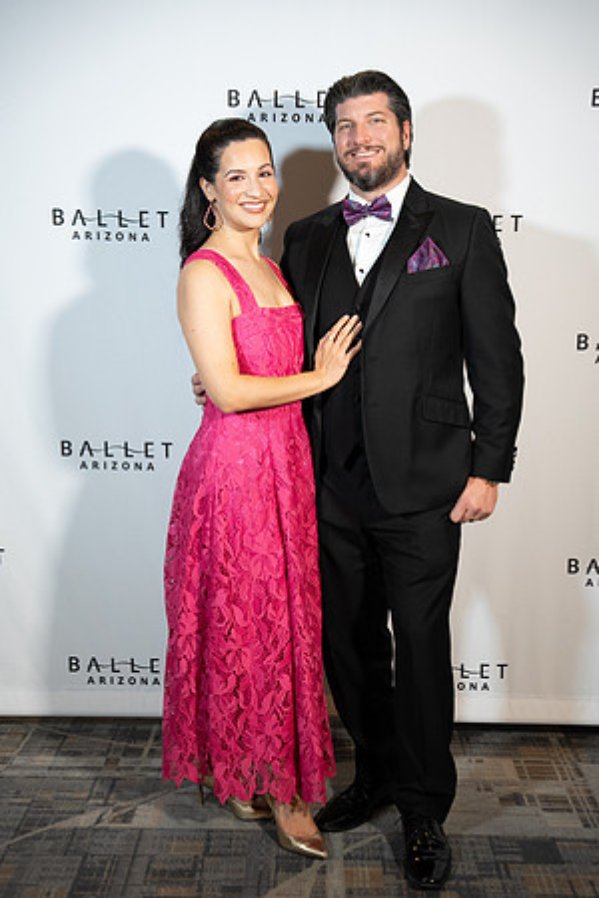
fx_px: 1208
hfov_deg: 27.9
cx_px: 300
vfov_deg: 40.8
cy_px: 449
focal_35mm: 48
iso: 1600
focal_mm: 48.4
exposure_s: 1/200
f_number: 2.8
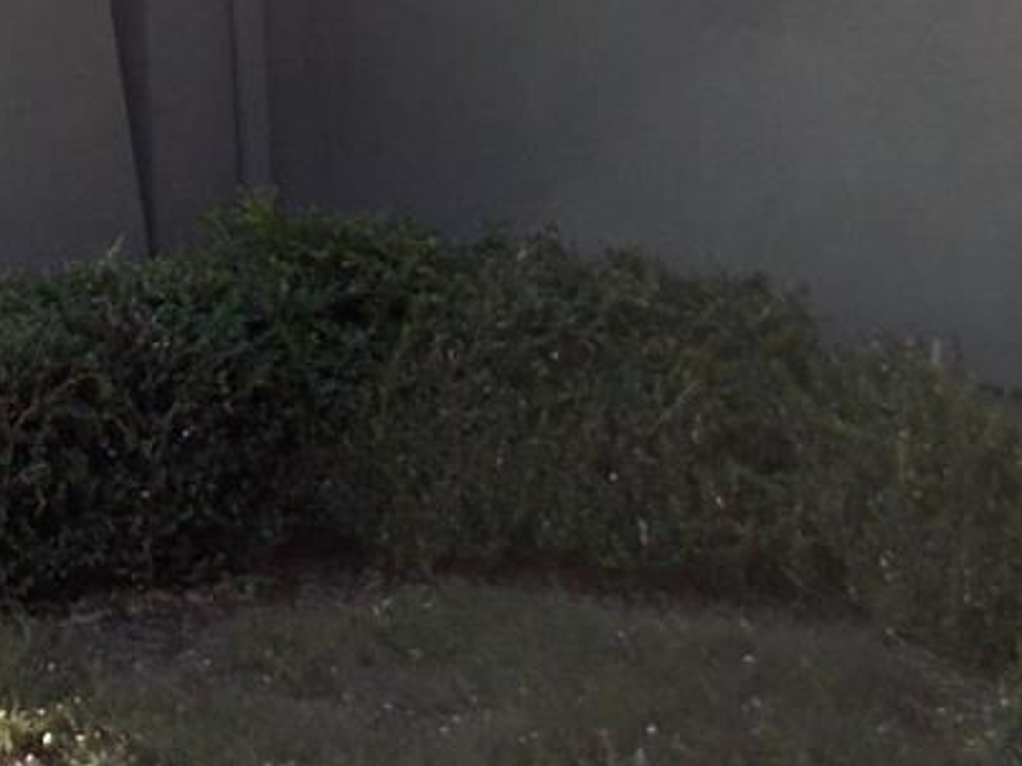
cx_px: -340
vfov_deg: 12.9
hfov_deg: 17.0
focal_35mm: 108
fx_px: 3188
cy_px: -444
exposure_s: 1/500
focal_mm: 4.1
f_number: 3.3
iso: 80
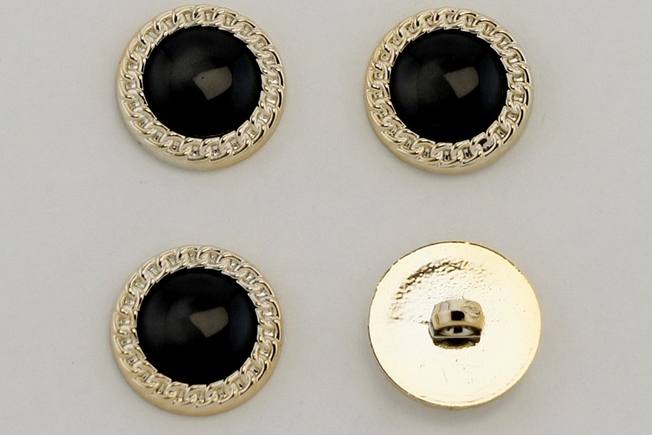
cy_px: 218
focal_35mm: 82
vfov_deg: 16.6
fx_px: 1494
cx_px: 326
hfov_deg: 24.6
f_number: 9
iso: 200
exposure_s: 1/500
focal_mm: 55
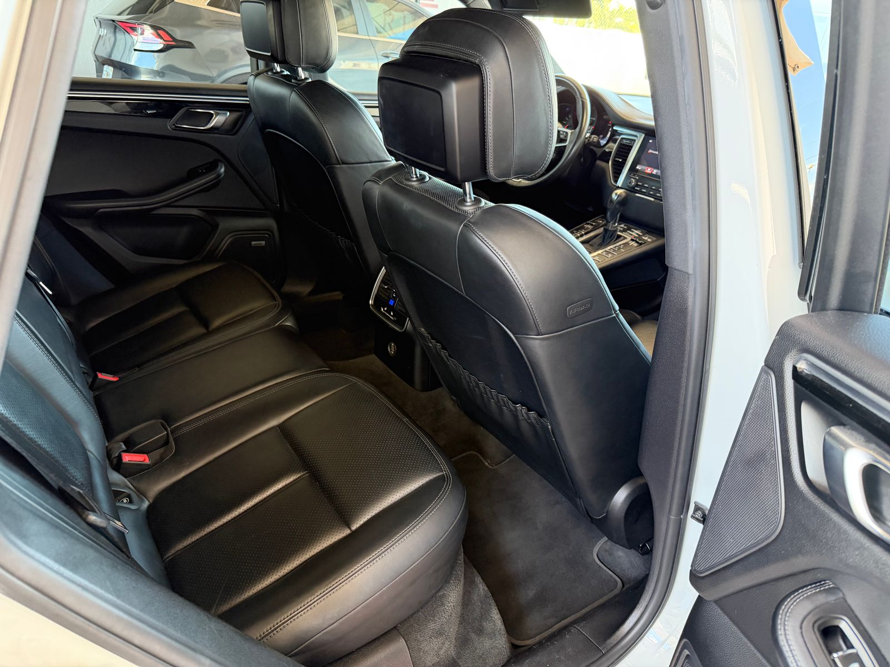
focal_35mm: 24
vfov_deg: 56.8
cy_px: 334
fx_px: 617
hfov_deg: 71.6
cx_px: 445
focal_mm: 6.76
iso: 500
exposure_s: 1/60
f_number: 1.78
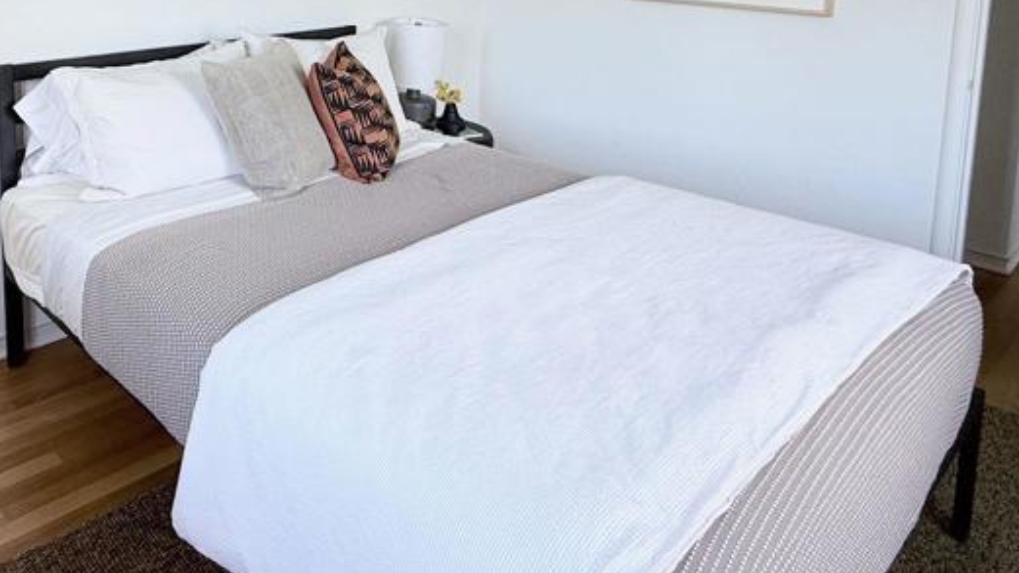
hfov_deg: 61.1
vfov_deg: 35.3
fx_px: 811
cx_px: 266
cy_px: 2
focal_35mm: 30
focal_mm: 2.22
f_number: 2.2
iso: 50
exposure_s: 1/99
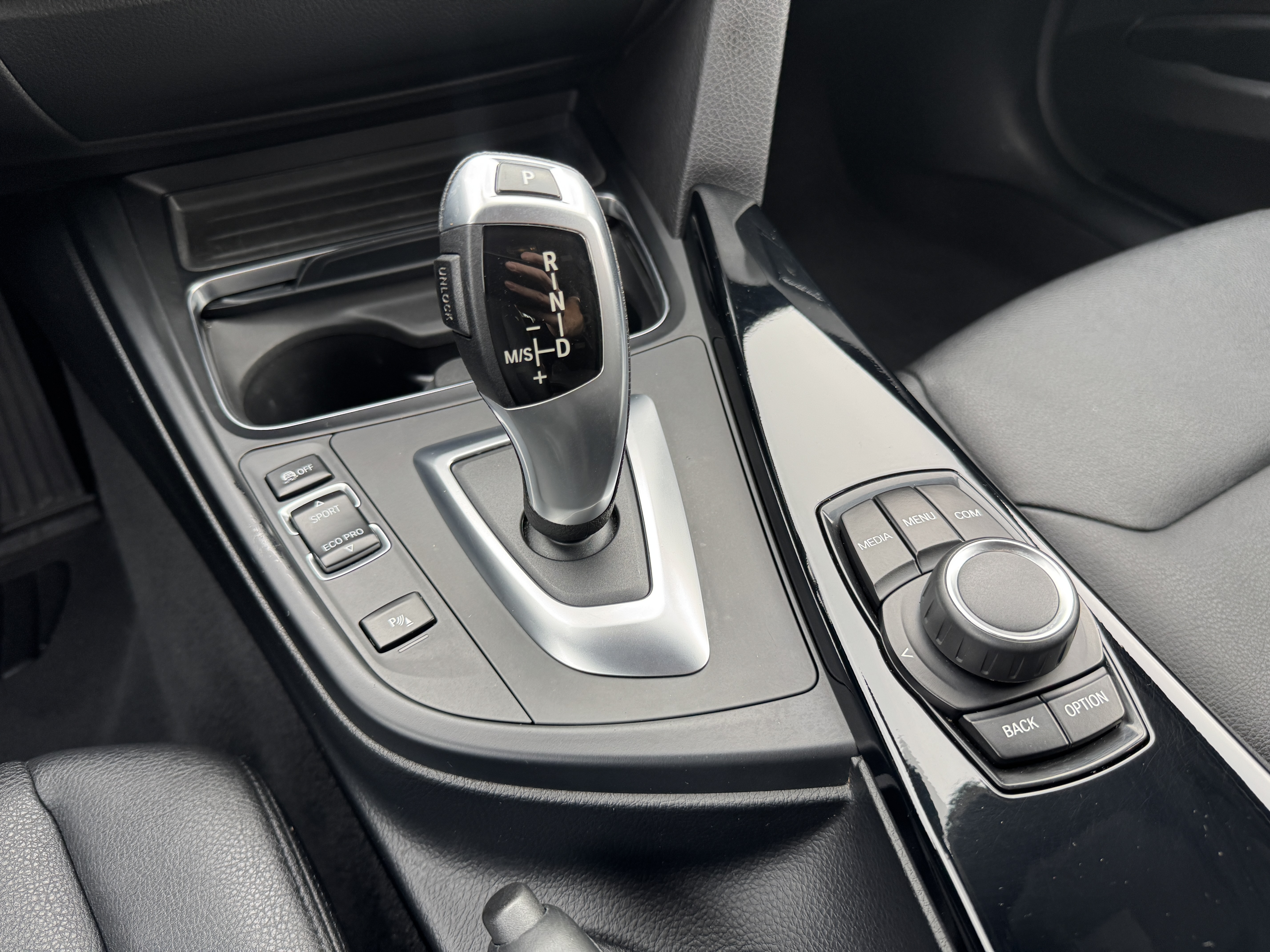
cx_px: 635
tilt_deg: -45.3
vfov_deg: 56.8
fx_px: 881
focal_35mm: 24
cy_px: 476
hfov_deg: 71.6
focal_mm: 6.76
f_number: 1.78
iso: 125
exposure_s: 1/121
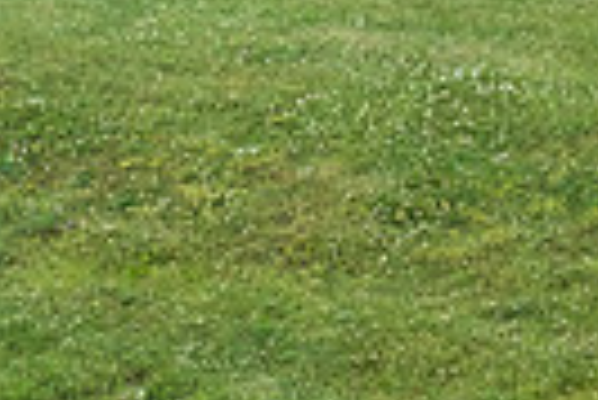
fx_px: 7766
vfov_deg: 2.9
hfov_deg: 4.4
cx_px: -585
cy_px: -398
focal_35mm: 467
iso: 400
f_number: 7.1
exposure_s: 1/125
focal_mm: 71.5
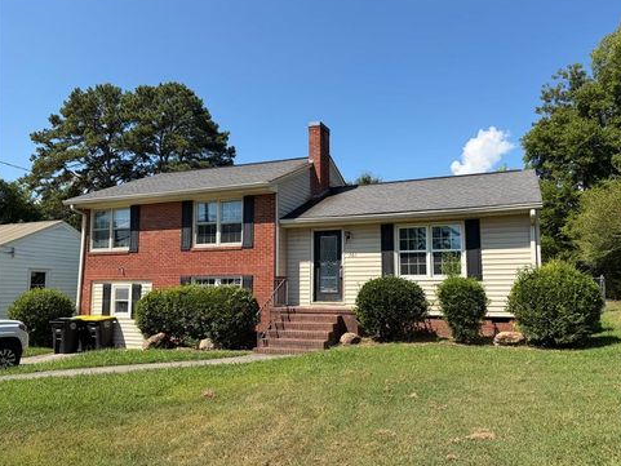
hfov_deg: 65.3
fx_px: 484
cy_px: 233
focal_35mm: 27
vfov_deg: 51.4
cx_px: 316
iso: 50
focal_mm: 5.96
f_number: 1.6
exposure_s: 1/2865
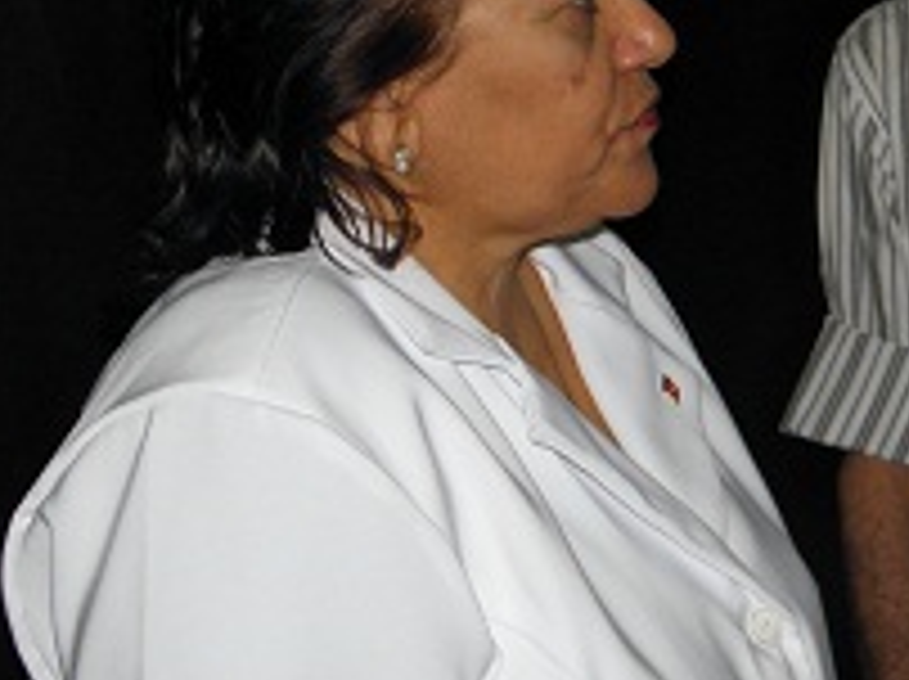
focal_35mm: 98
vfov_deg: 15.0
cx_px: 1102
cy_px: 203
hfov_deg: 18.9
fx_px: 2570
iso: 100
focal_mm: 6.4
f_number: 3.7
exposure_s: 1/60
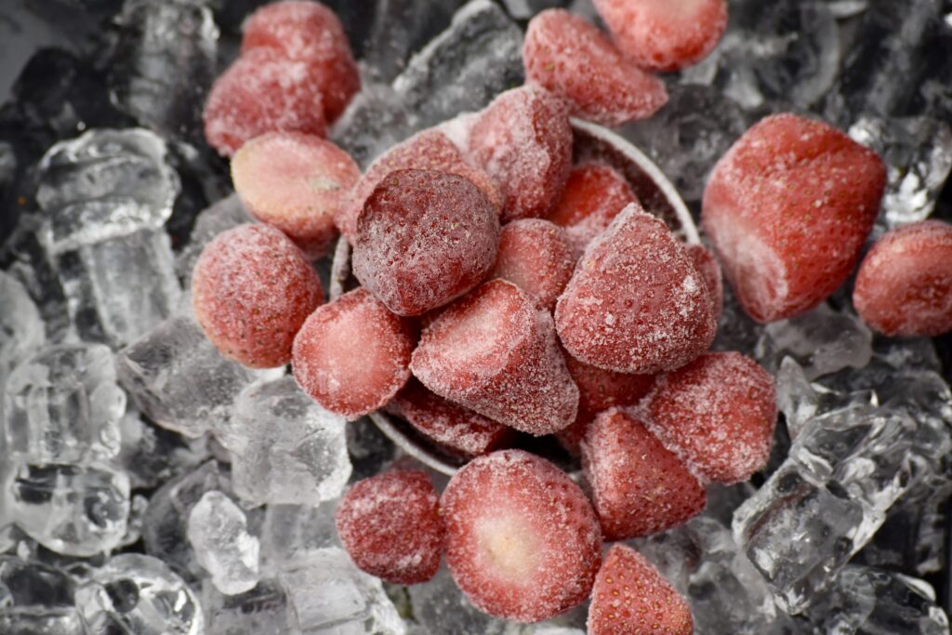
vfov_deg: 9.6
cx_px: 476
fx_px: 3769
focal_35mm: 142
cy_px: 318
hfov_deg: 14.4
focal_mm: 95
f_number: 4.2
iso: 640
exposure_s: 1/500
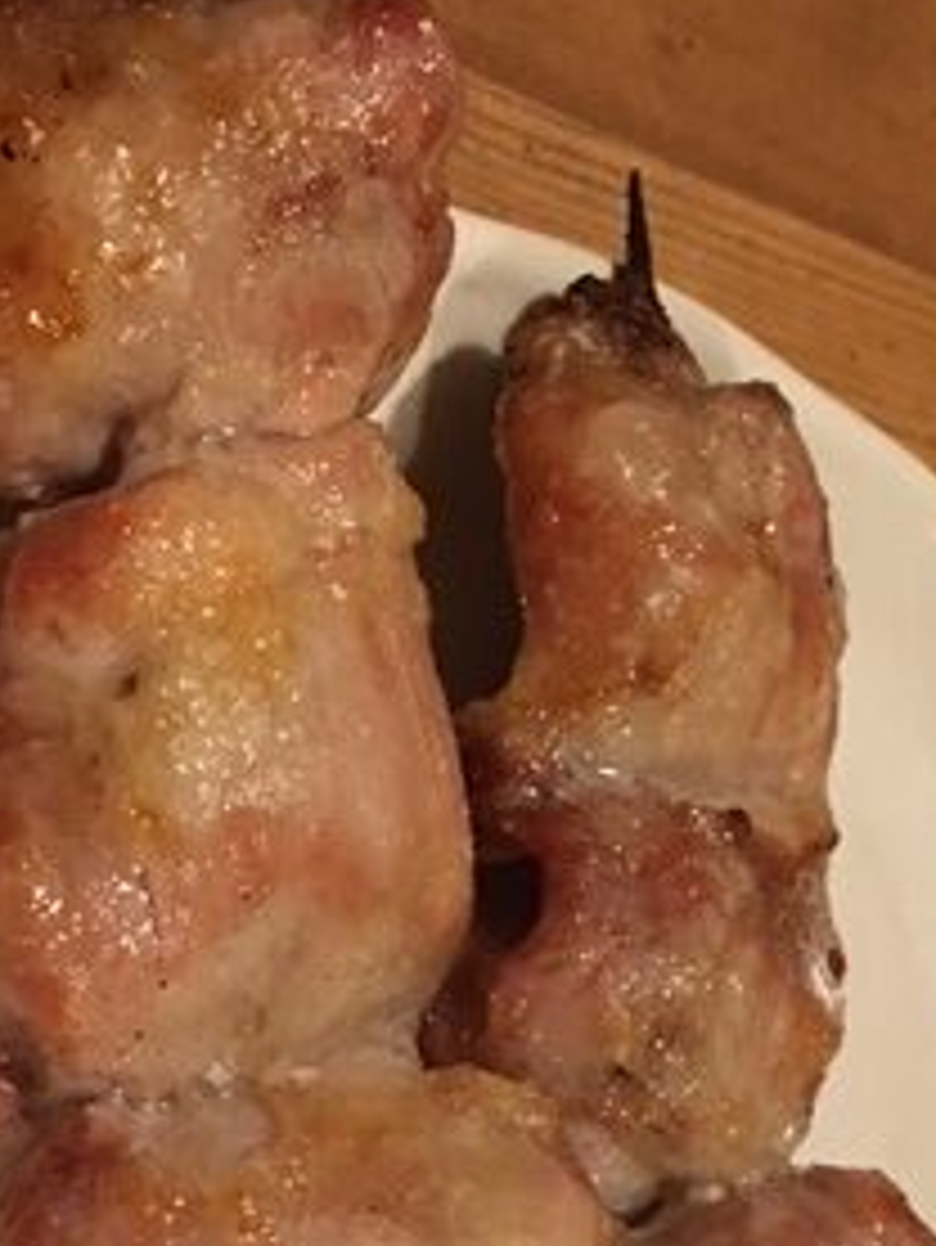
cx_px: 346
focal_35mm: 67
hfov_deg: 21.9
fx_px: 2414
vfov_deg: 28.0
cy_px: 1098
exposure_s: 1/15
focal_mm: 4.15
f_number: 2.2
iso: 250
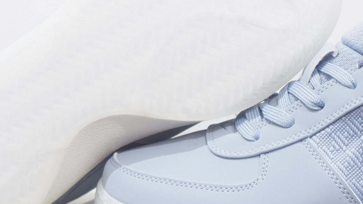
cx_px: 252
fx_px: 520
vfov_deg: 22.2
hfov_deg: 37.9
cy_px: 119
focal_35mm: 54
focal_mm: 15
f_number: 3.5
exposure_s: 1/25
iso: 1000
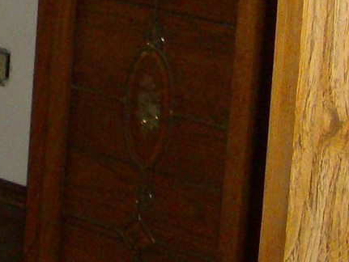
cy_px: -222
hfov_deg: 11.6
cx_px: -222
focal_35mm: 160
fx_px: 1614
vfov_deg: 8.9
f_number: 2.8
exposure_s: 1/60
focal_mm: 6
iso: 200
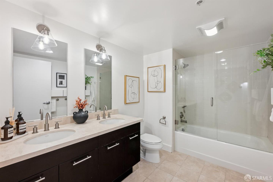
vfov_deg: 77.3
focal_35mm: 15
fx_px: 114
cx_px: 136
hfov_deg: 100.4
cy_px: 91
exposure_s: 1/2.5
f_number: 8
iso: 100
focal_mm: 15
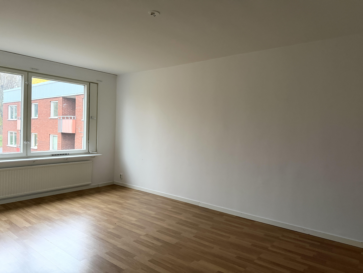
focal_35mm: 24
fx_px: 252
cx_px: 182
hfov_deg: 71.6
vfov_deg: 56.8
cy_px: 136
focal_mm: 6.76
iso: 640
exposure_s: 1/60
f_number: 1.78
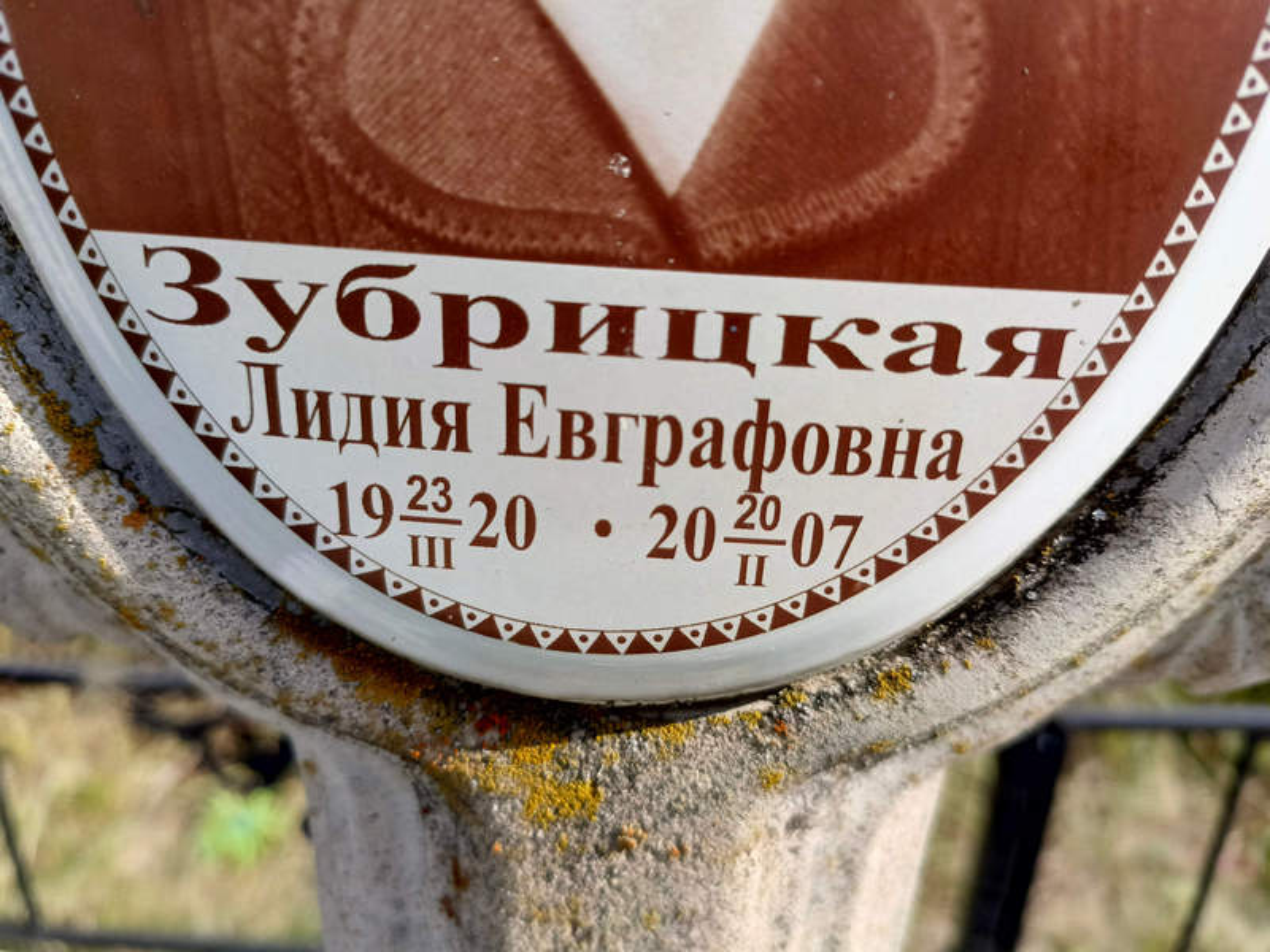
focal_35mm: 25
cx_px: 635
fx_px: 917
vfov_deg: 54.9
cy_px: 476
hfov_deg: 69.4
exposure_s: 1/809
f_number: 1.69
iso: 119
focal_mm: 4.76
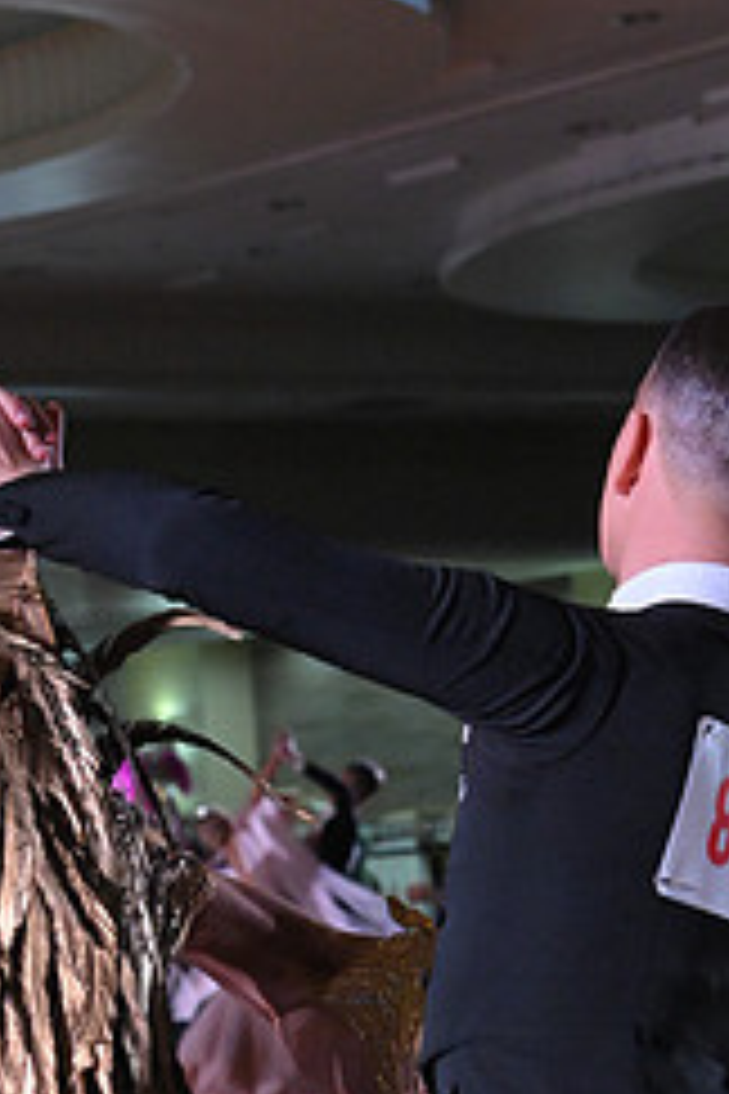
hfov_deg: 8.2
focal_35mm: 167
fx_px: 5072
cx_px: 493
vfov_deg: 12.1
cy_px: 1265
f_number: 5.6
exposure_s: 1/400
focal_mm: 70
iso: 4000
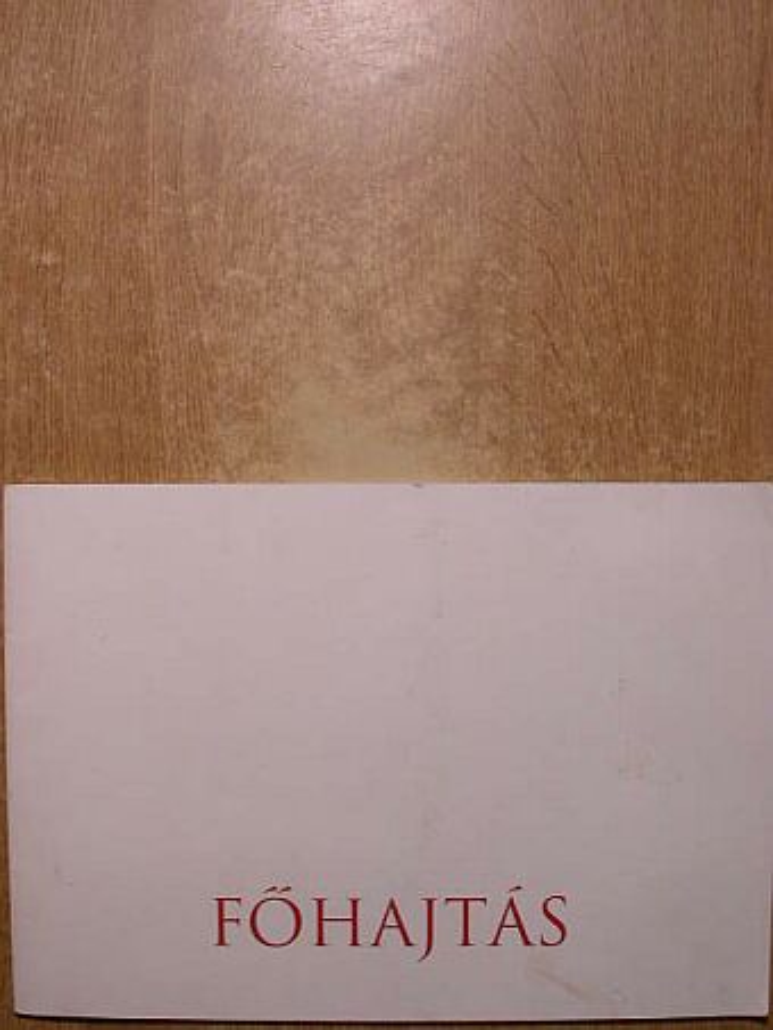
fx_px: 1280
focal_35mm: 43
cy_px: 515
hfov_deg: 33.6
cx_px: 386
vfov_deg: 43.8
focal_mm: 8.9
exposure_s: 1/121
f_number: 4.9
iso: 100
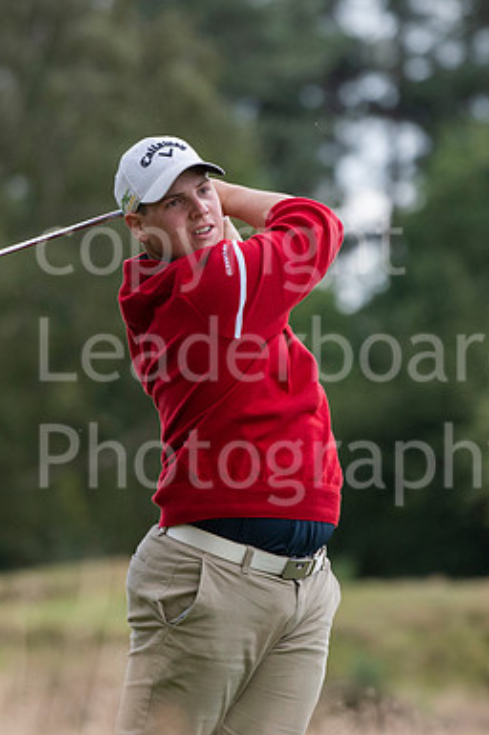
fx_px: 13389
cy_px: 368
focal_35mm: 656
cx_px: 287
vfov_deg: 3.1
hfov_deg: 2.1
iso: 800
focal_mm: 290
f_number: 5.6
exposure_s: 1/1600
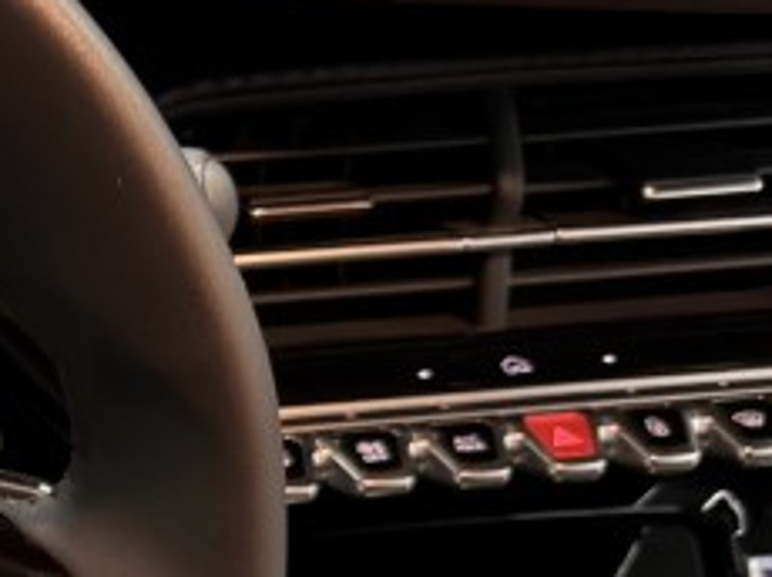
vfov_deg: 13.5
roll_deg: +4.3
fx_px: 2384
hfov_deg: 15.4
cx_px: -678
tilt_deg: -38.7
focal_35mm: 107
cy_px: 661
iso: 640
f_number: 1.78
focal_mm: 6.76
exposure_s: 1/17
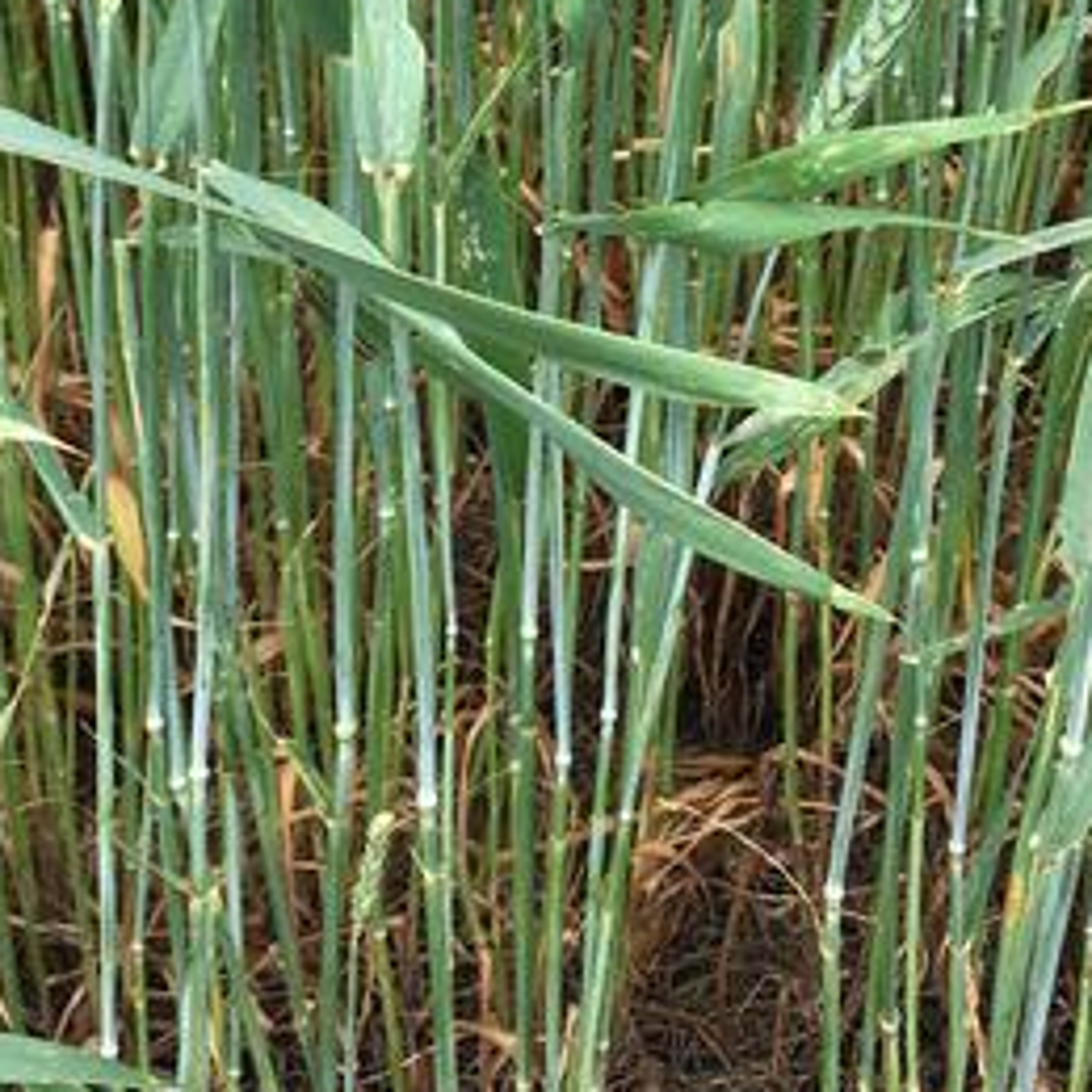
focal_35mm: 69
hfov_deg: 25.0
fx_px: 2463
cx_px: 456
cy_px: 193
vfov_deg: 24.5
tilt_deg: -31.6
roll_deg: +2.2
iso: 25
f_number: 2.2
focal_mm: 4.15
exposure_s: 1/296
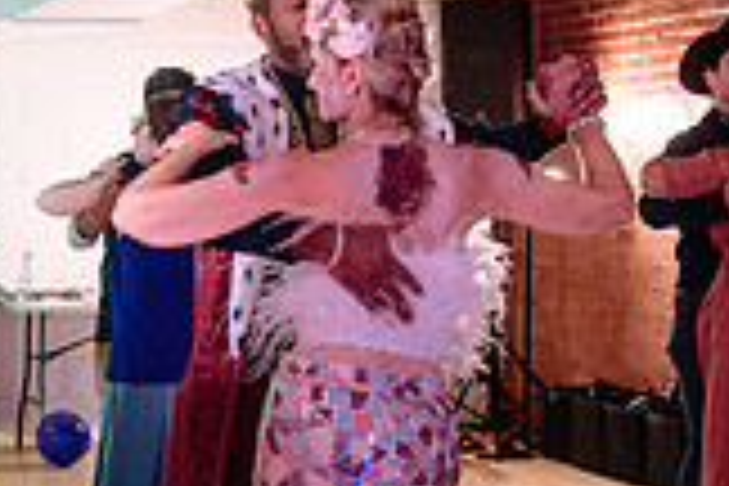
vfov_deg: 12.3
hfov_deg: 17.9
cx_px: -22
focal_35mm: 111
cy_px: 313
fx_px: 2248
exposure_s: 1/100
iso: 800
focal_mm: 31
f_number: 2.8
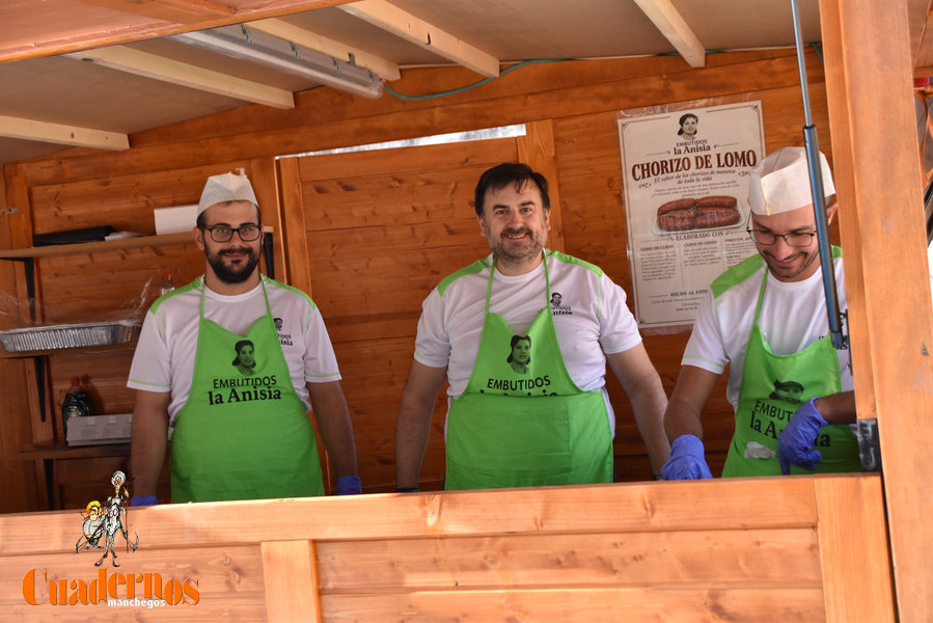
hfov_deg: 41.1
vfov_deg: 28.1
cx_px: 466
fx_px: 1244
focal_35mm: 48
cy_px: 312
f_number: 4.2
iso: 1000
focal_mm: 32
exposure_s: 1/1000
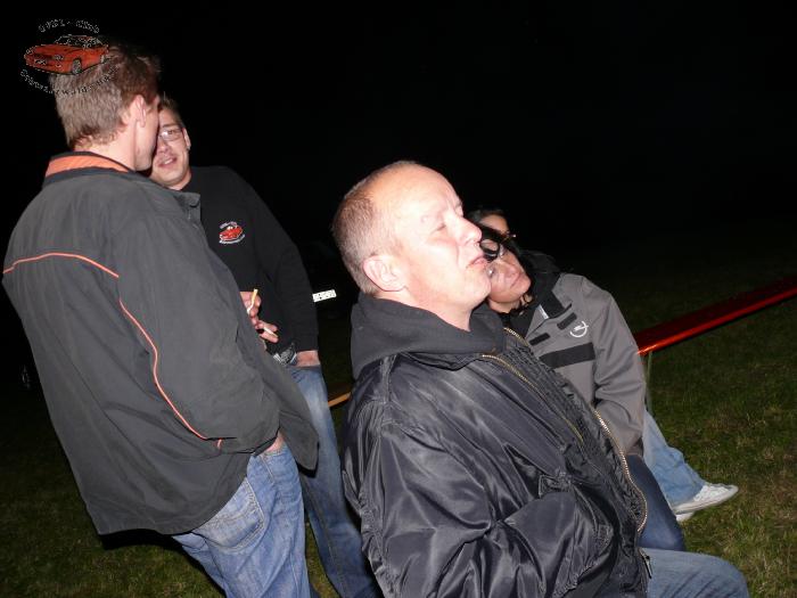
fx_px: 806
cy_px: 299
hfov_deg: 52.6
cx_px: 398
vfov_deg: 40.7
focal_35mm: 35
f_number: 2.8
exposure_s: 1/30
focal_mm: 7.4
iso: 100
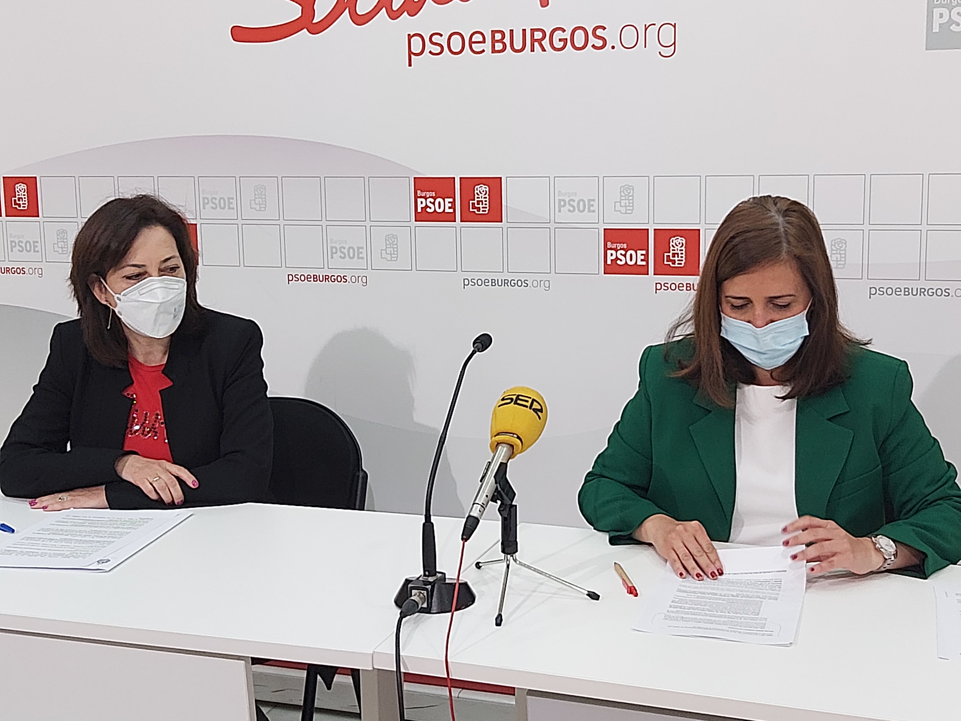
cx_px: 480
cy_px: 360
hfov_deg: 67.3
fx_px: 722
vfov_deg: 53.1
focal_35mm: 26
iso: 100
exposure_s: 1/50
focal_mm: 3.92
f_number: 1.7
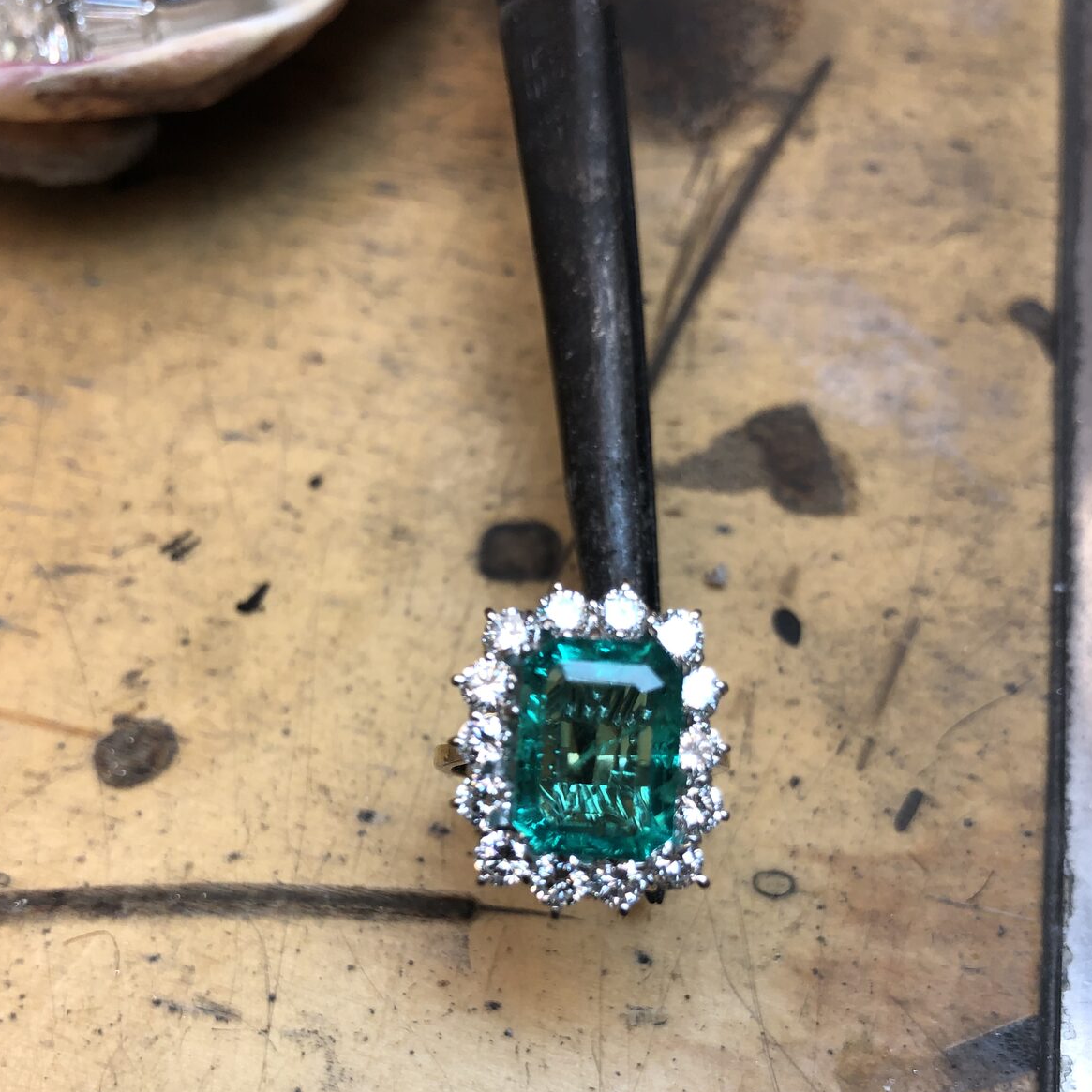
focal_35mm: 34
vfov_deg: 47.7
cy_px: 726
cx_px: 556
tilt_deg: -62.2
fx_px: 1213
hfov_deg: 48.4
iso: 40
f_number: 1.8
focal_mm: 4
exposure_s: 1/120
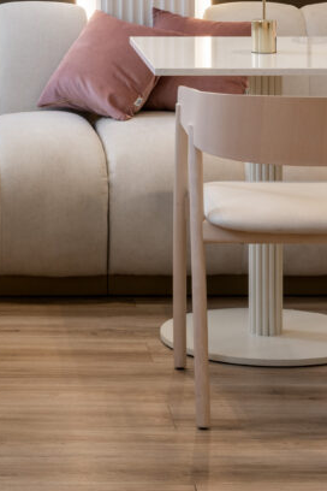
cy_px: -231
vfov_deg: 12.4
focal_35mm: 158
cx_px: -8
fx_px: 2153
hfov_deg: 8.6
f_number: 10
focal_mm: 42
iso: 100
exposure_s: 1/10
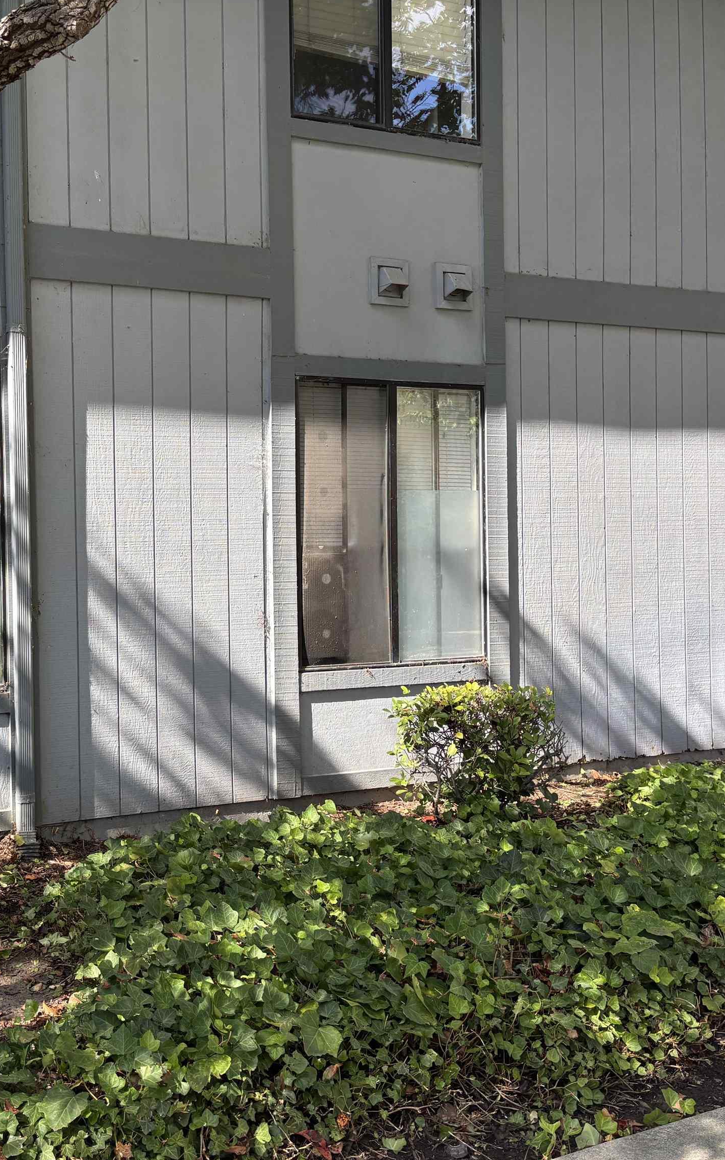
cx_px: 100
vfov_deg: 52.7
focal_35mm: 37
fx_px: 1170
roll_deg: +1.1
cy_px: 579
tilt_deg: -1.6
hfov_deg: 33.0
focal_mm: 5.96
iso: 50
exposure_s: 1/604
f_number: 1.6
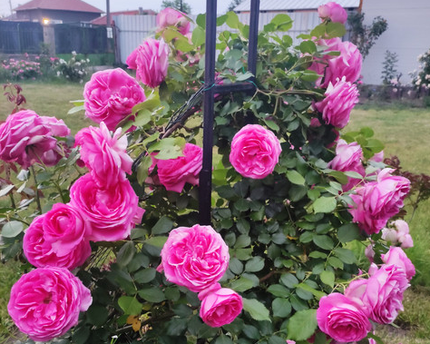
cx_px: 216
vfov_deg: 44.1
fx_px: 420
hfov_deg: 54.2
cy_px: 220
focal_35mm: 33
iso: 336
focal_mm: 5.43
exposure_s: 1/24
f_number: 1.89
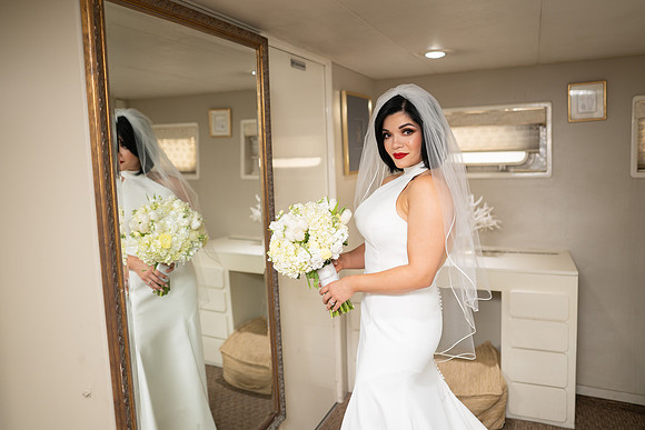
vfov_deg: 50.3
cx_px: 320
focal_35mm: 26
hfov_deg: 70.4
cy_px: 201
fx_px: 458
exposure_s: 1/500
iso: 250
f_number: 1.4
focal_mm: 24
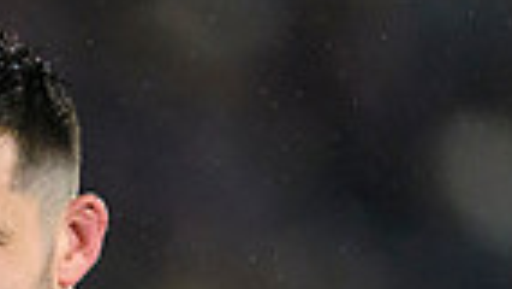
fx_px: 27950
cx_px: -76
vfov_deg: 0.6
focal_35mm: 2058
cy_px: 668
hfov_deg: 1.0
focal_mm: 400
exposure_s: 1/2500
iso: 6400
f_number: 3.2
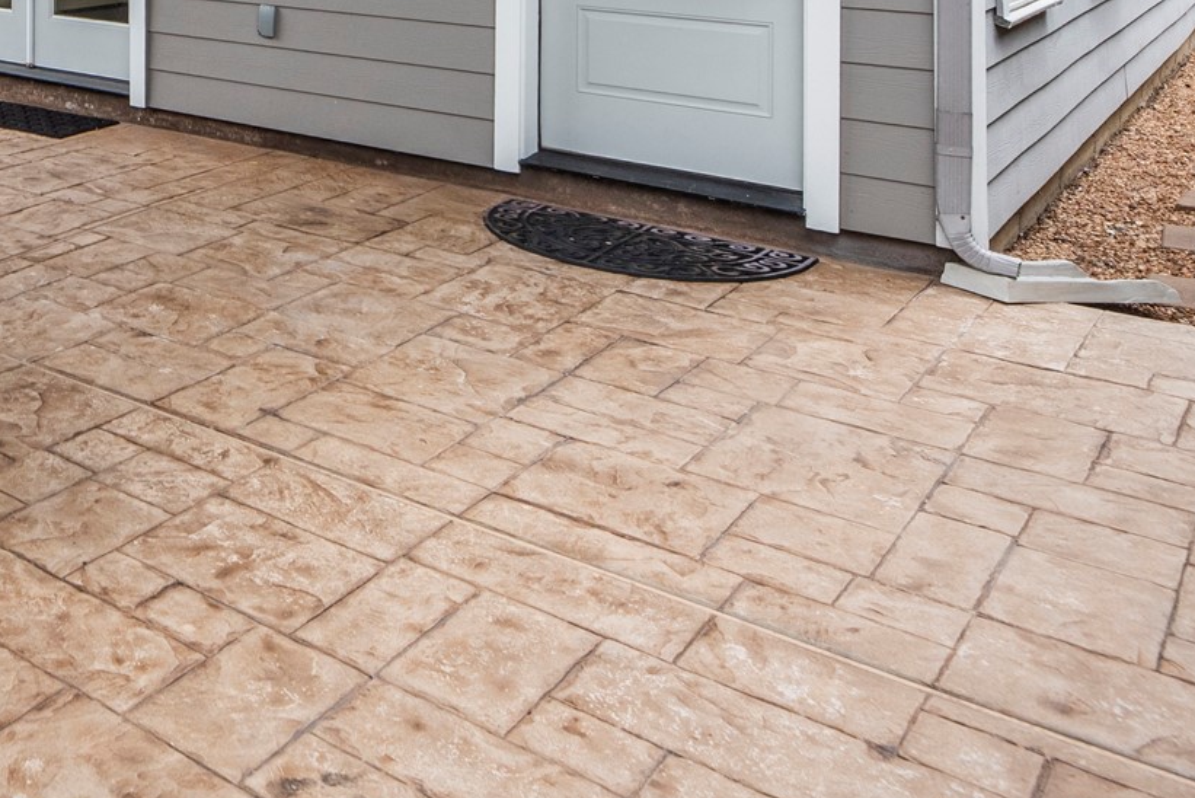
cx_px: -147
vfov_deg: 29.3
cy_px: -229
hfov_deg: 40.7
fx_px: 1229
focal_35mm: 37
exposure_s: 1/100
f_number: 8
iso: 500
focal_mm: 14
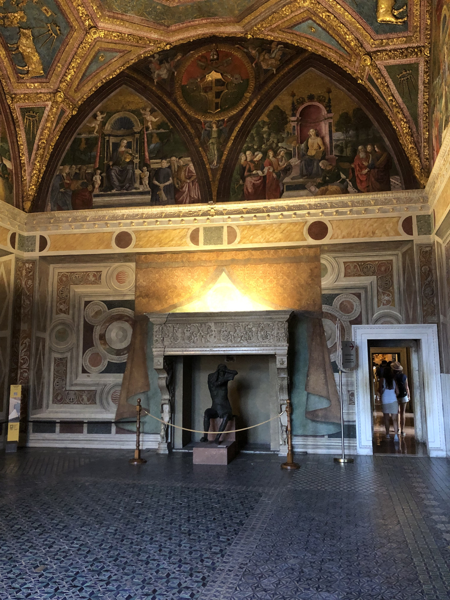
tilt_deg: +7.8
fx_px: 485
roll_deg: +1.3
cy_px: 300
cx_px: 225
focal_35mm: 28
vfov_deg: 63.4
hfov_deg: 49.7
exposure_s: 1/4
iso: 100
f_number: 1.8
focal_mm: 4
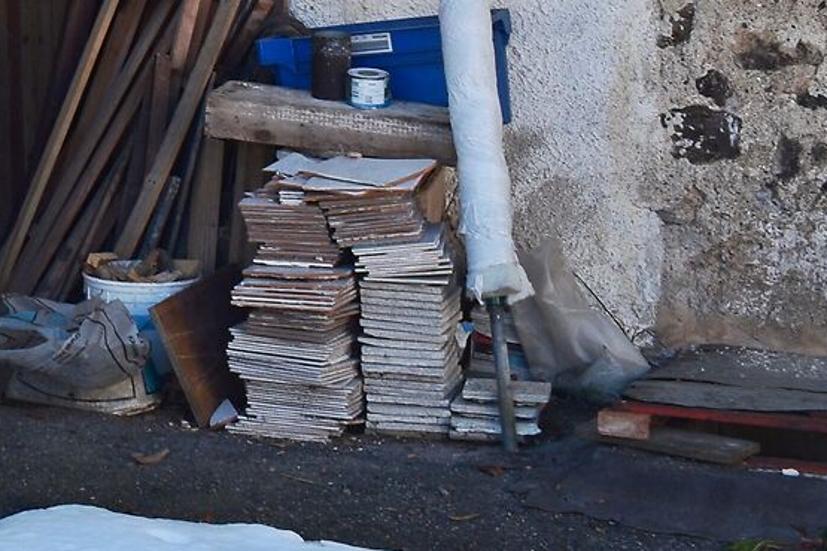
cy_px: -523
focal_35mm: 136
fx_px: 3128
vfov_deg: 9.5
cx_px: -545
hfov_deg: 13.8
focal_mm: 21
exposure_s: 1/80
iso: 100
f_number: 6.3
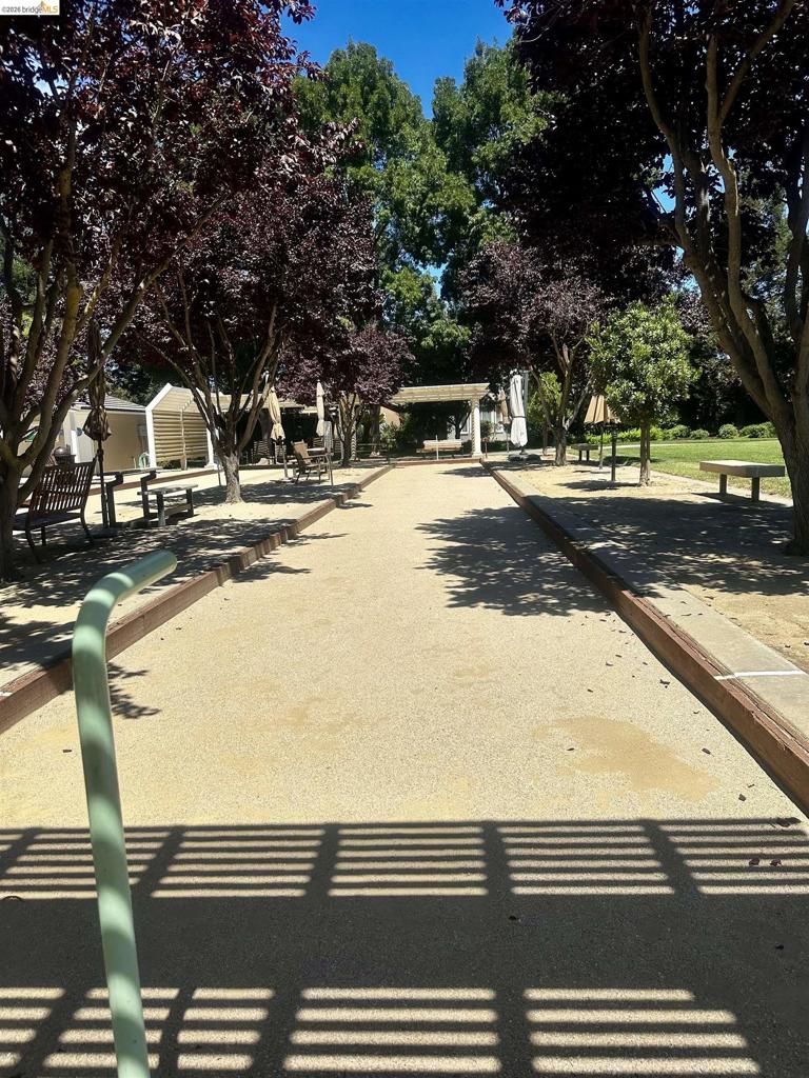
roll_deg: +1.0
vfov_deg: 71.6
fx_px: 748
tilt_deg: -8.1
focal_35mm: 24
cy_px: 539
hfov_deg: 56.8
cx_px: 404
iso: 80
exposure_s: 1/5000
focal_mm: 6.86
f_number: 1.78
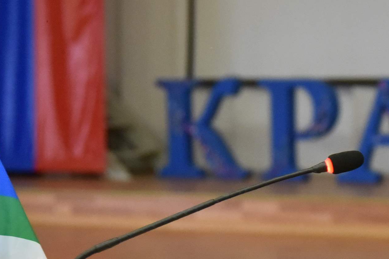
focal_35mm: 154
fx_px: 1665
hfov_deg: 13.2
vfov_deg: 8.9
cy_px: 226
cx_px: 346
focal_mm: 46
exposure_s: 1/200
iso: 4000
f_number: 3.2
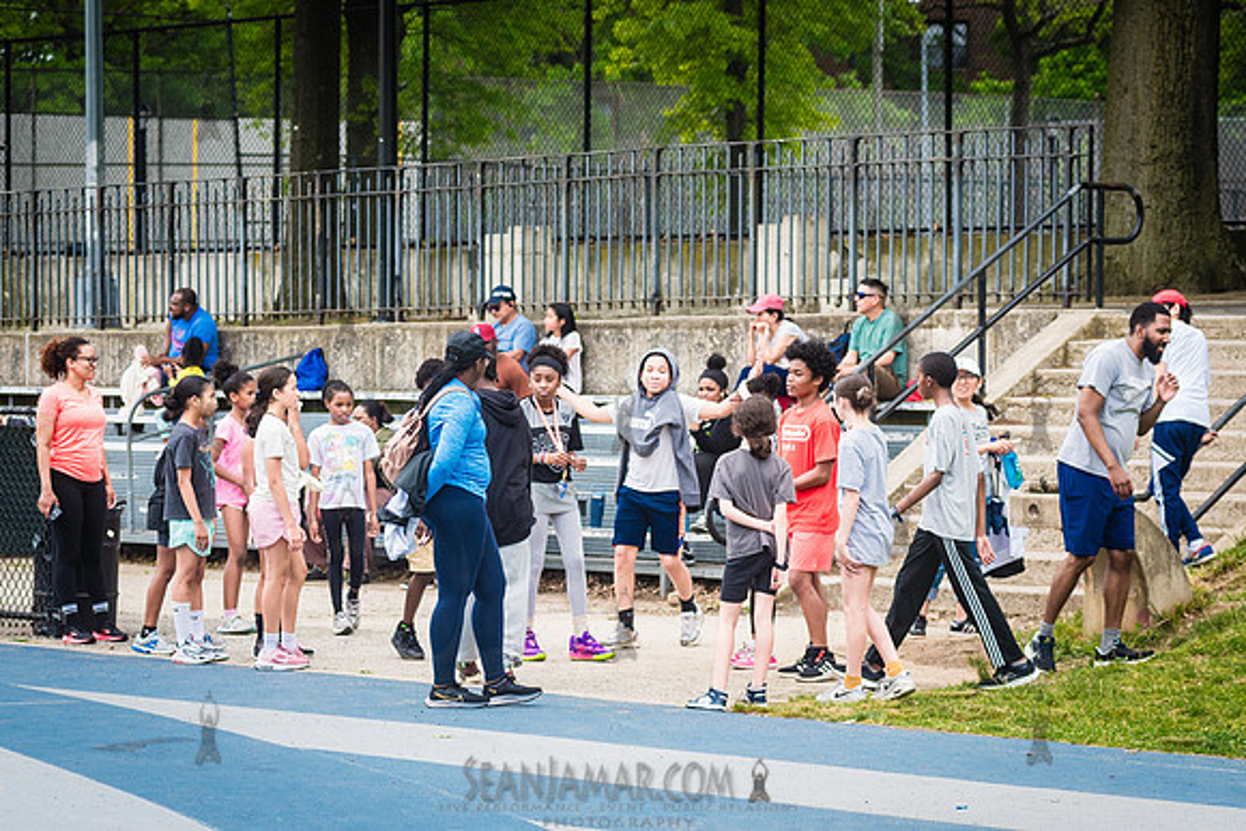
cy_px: 474
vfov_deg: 10.4
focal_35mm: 131
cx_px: 664
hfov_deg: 15.6
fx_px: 4548
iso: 400
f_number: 4
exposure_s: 1/1250
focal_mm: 105
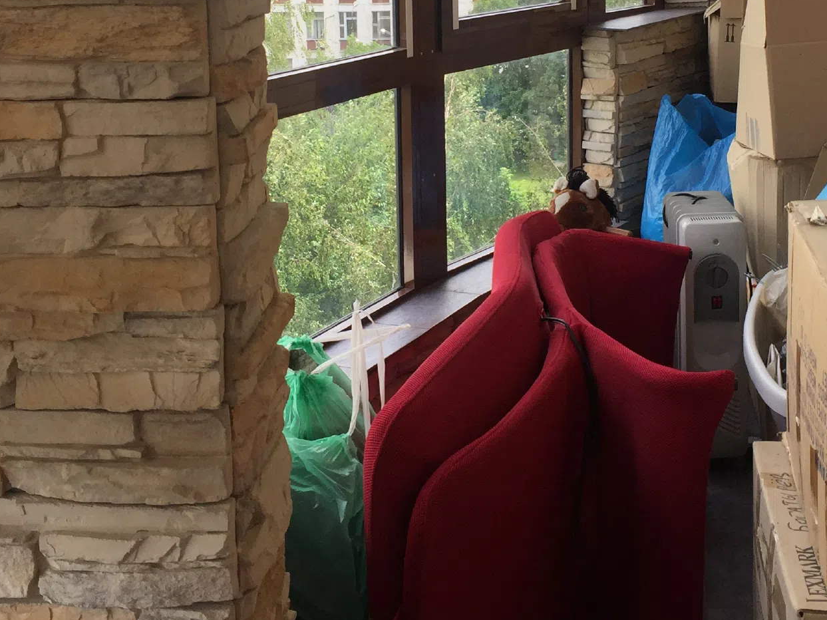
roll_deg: -0.2
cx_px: 469
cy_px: 126
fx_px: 1338
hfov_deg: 34.3
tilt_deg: -8.9
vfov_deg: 25.7
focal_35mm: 56
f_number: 2.2
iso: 32
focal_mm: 4.15
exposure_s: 1/455
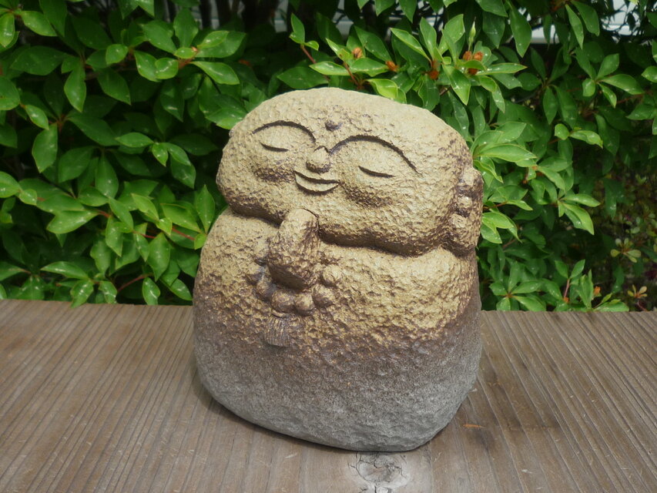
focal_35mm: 36
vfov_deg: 39.7
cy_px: 246
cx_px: 328
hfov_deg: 51.3
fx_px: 683
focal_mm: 4.4
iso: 100
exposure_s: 1/500
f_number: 2.8
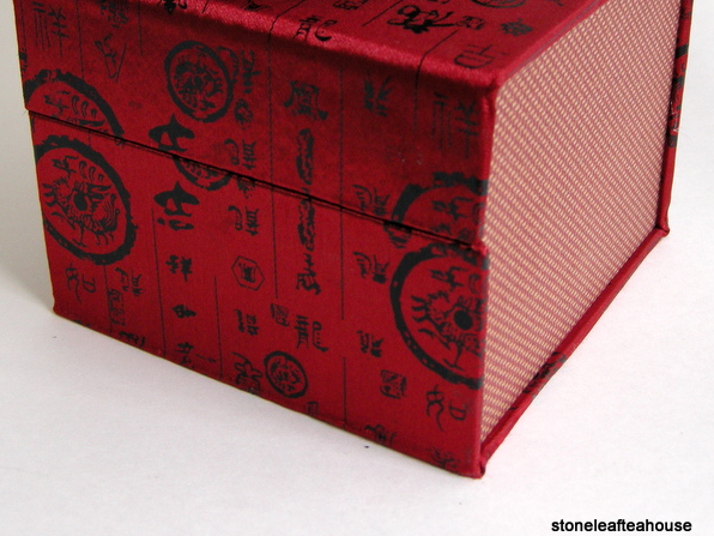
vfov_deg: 29.8
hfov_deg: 40.4
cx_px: 357
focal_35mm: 47
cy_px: 76
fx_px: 969
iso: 128
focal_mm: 7.5
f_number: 2.7
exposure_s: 1/59.8
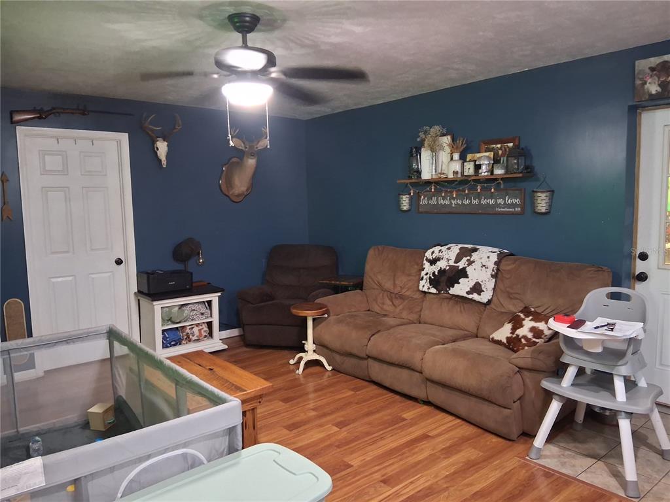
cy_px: 251
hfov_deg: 67.3
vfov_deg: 53.1
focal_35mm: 26
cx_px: 335
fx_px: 503
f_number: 1.8
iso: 500
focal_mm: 3.98
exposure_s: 1/30
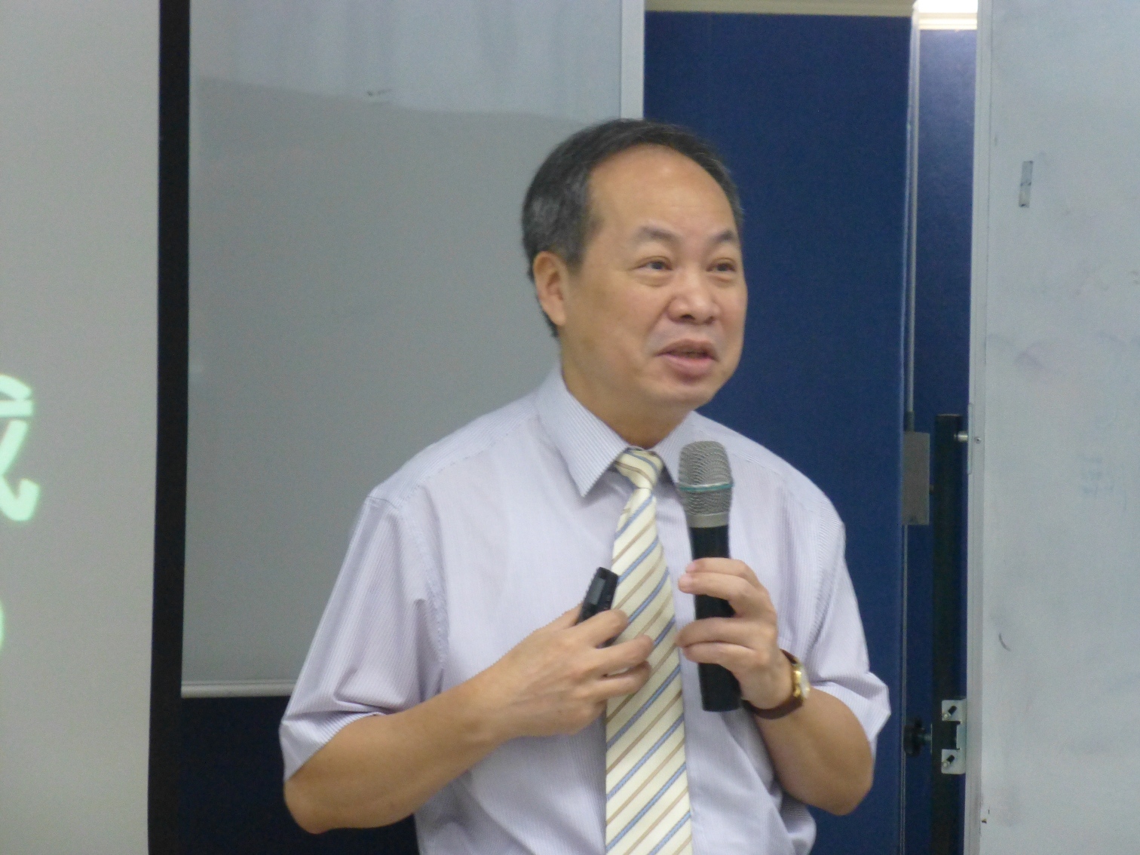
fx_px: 4775
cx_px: 570
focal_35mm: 145
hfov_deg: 13.6
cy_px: 428
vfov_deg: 10.2
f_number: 5.4
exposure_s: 1/25
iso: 800
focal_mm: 25.9
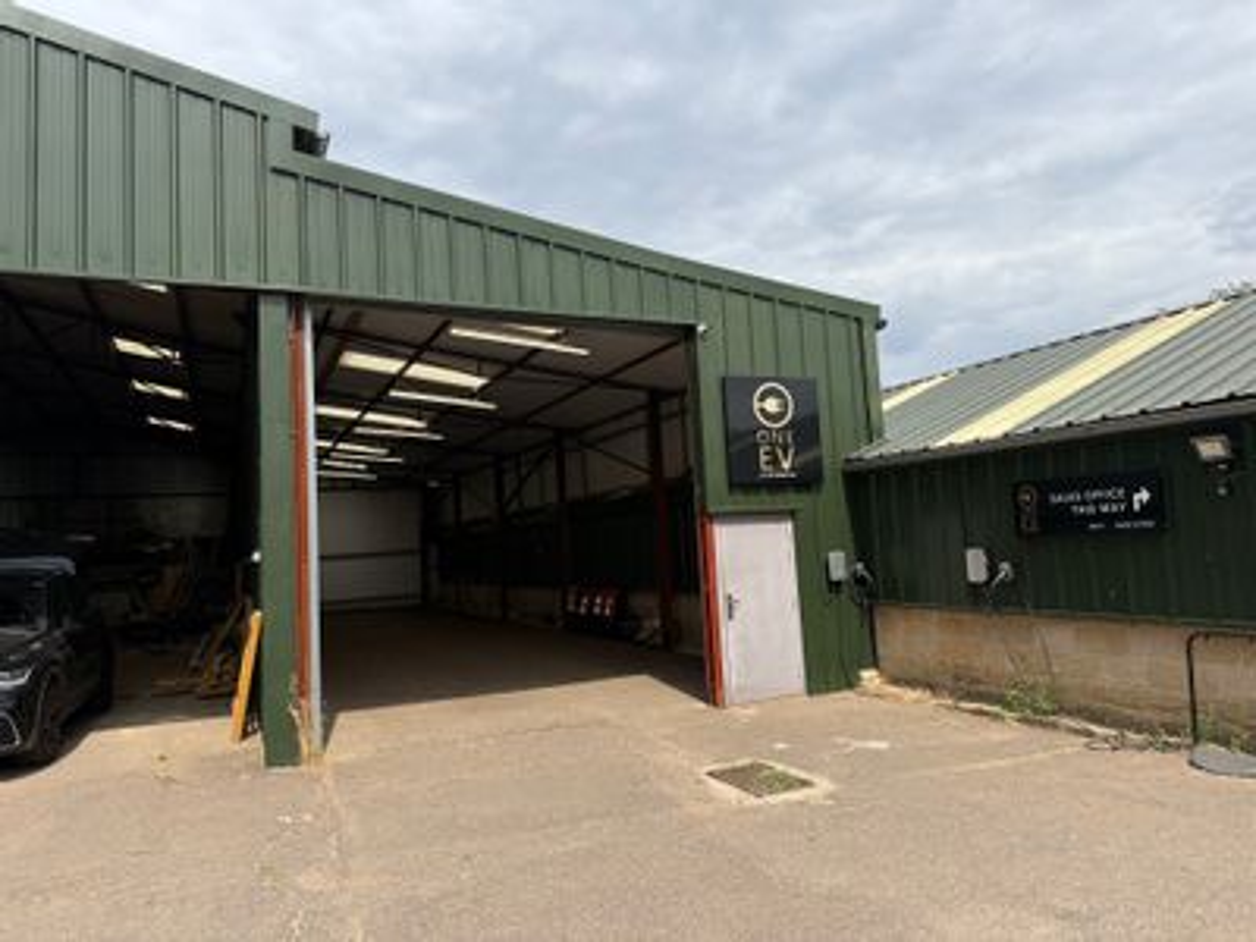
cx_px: 628
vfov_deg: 56.8
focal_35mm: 24
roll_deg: +3.1
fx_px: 871
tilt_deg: +5.4
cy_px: 471
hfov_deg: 71.6
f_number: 1.78
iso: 80
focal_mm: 6.76
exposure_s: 1/3584
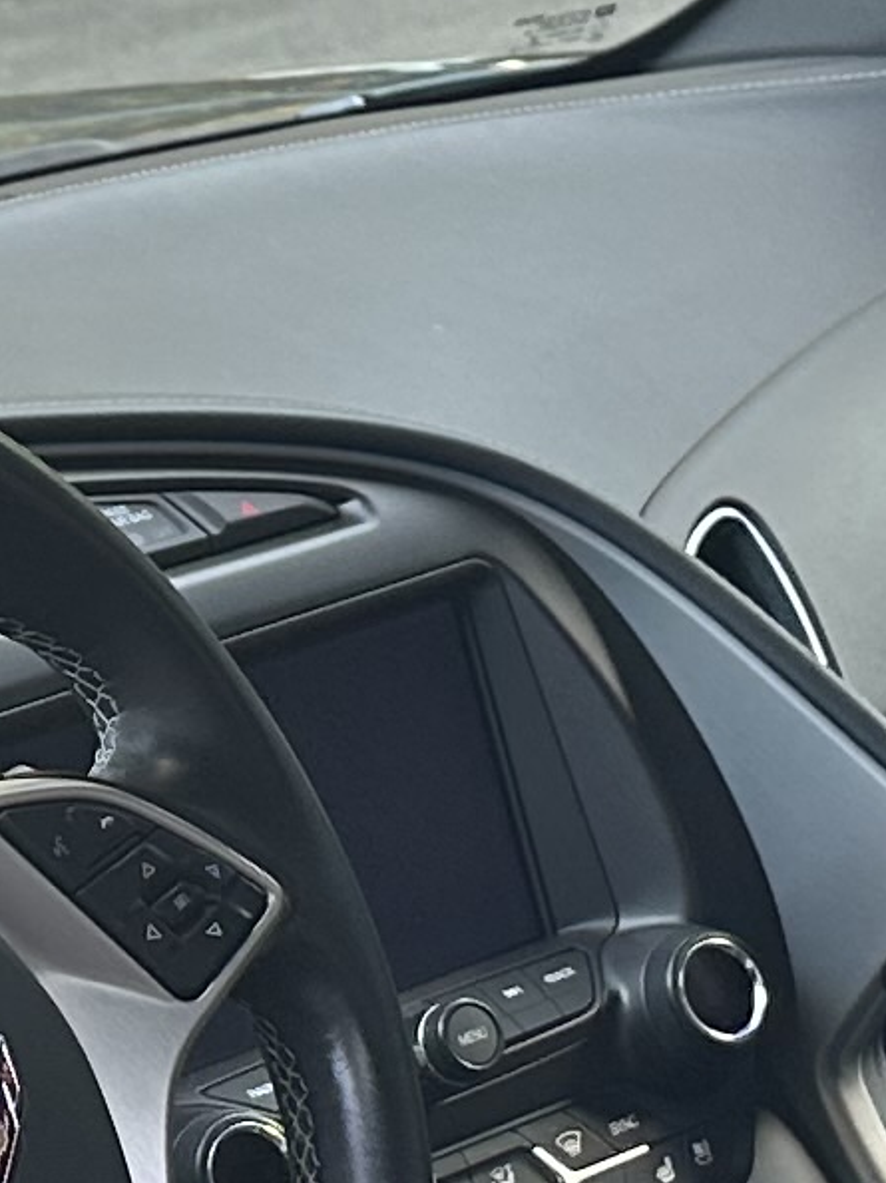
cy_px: 870
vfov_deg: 12.1
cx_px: 221
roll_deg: +9.1
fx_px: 5567
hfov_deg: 9.1
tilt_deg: -14.8
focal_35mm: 163
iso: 100
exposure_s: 1/121
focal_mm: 6.86
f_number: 1.78
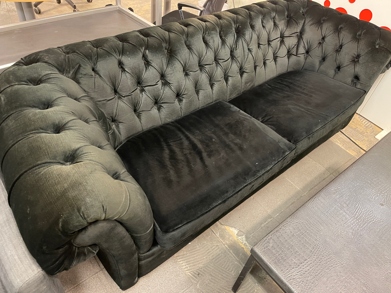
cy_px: 146
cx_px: 196
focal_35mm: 26
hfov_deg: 67.3
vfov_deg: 53.0
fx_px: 294
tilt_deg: -45.2
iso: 640
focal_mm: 5.1
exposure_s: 1/33
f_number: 1.6
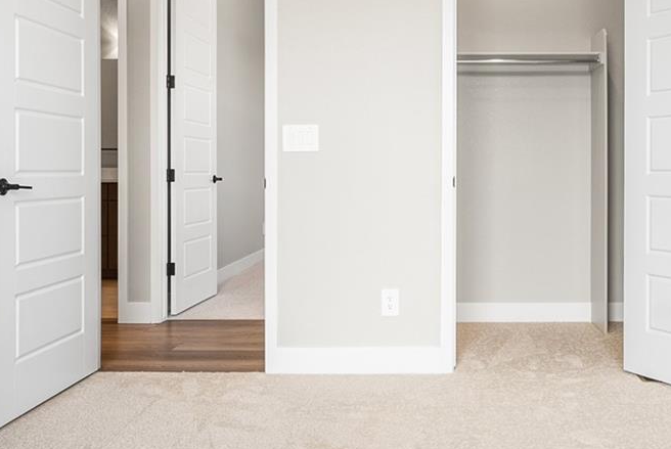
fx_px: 728
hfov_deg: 48.9
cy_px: 183
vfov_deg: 34.2
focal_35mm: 39
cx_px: 430
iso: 200
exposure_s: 1/250
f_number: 8
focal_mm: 16
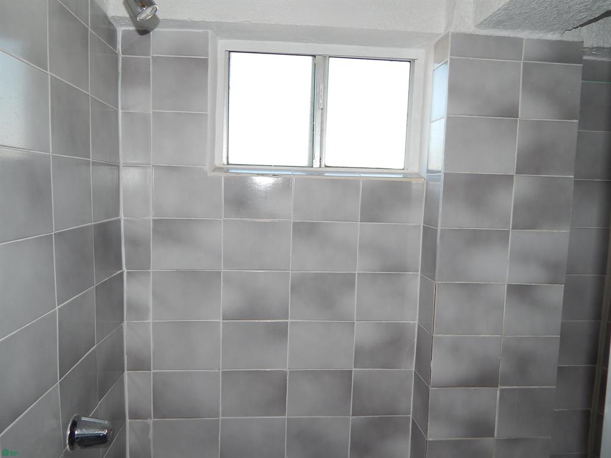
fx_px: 441
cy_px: 229
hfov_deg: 69.4
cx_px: 306
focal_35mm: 25
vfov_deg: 54.9
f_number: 3.1
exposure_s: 1/125
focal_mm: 4.5
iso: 125
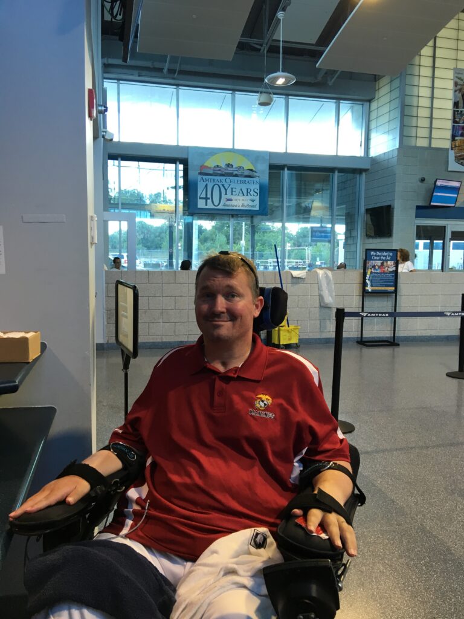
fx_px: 518
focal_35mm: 29
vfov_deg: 61.7
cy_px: 310
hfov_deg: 48.2
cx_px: 232
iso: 32
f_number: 2.2
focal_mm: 4.15
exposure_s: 1/30
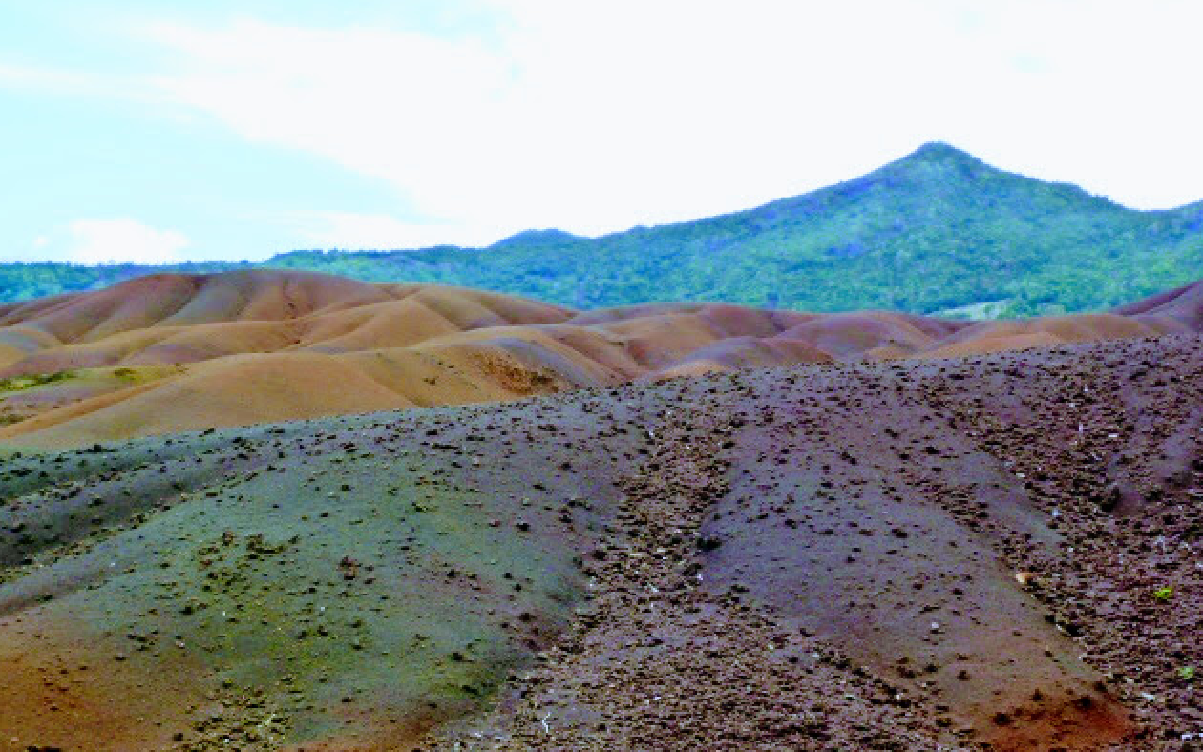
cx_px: 603
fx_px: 1836
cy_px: 408
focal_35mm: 56
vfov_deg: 23.1
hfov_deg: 36.3
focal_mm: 8.5
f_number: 3.8
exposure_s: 1/160
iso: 125
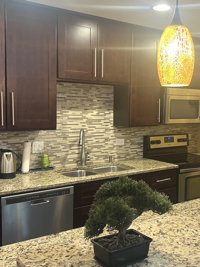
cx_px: 141
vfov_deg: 43.8
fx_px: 331
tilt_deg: -4.6
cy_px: 131
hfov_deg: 33.2
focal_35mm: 43
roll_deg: -0.4
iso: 160
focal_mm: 5.7
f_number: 1.5
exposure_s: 1/60
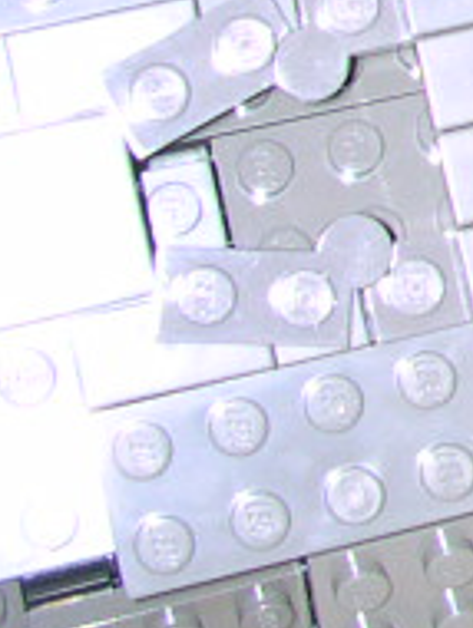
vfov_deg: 9.6
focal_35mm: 199
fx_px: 3617
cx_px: 1660
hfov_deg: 6.5
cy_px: -311
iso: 100
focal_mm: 5.6
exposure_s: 1/60
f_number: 4.5
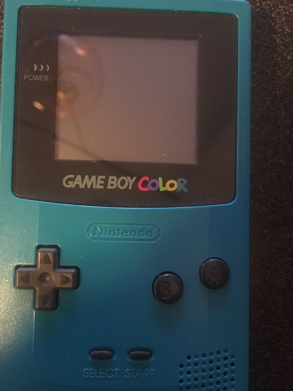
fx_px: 372
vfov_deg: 55.3
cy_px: 210
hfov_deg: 42.9
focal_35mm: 33
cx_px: 127
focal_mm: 4.15
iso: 500
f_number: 2.2
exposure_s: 1/17
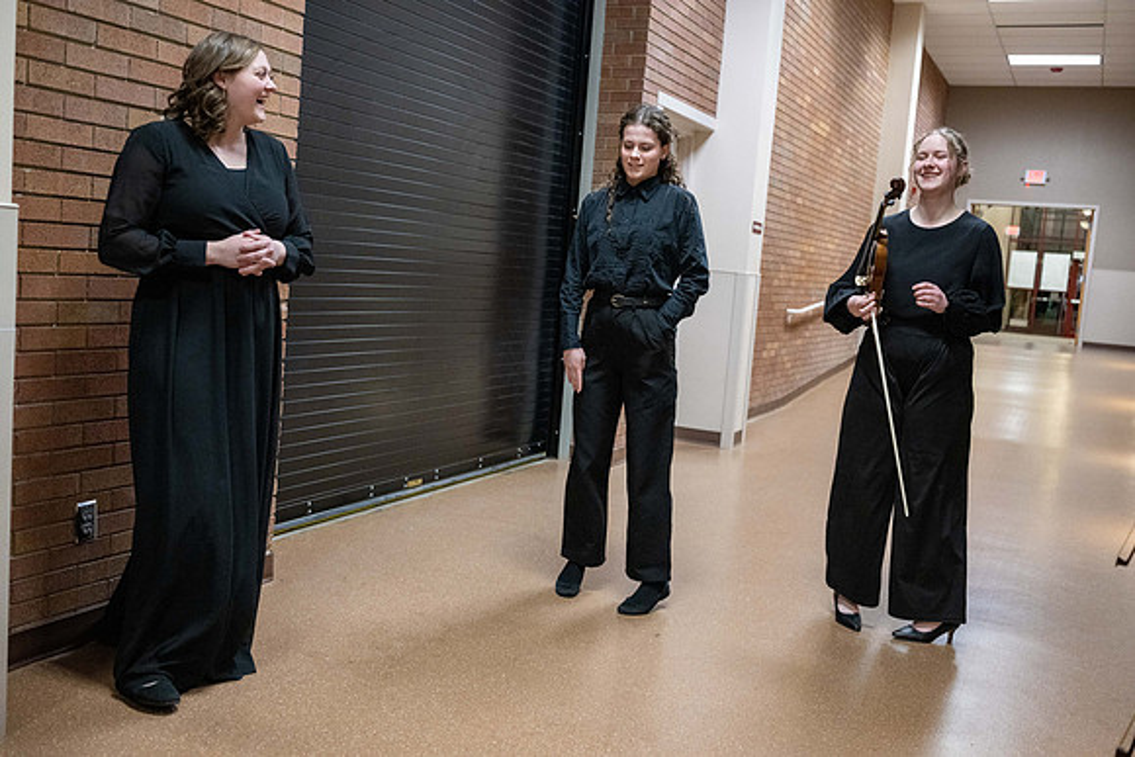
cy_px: 378
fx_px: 1088
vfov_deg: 38.4
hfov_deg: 55.1
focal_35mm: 34
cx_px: 568
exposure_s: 1/250
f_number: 2.8
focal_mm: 34.5
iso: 6400
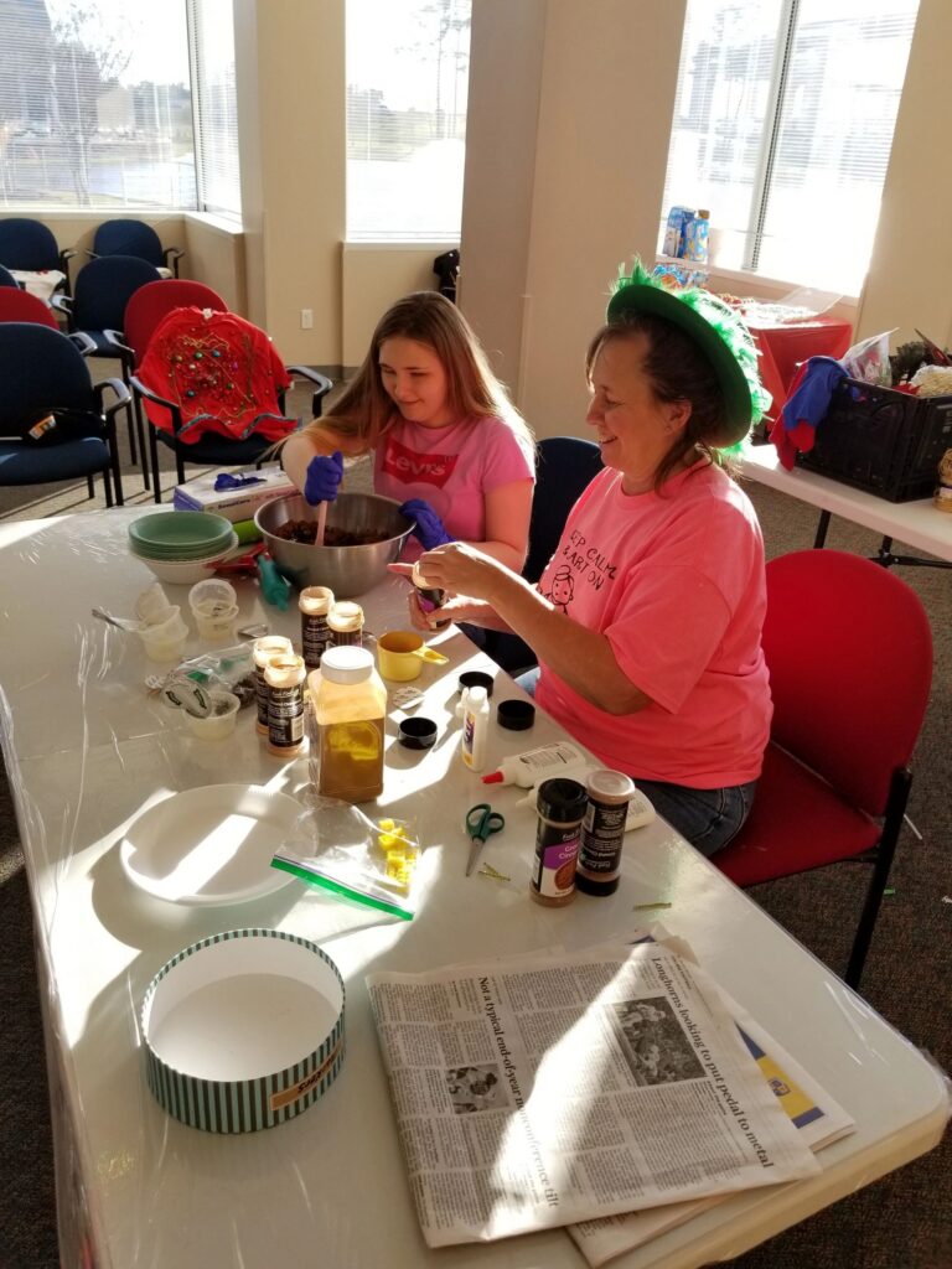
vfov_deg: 67.3
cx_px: 476
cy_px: 634
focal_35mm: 26
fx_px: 953
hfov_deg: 53.1
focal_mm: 4.25
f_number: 1.7
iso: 50
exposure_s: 1/244
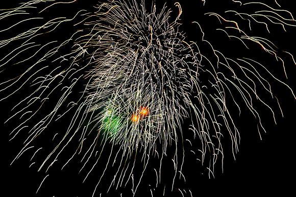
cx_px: 148
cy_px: 98
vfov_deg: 24.2
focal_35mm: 56
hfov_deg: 35.7
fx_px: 460
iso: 200
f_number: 8
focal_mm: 56
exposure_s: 1
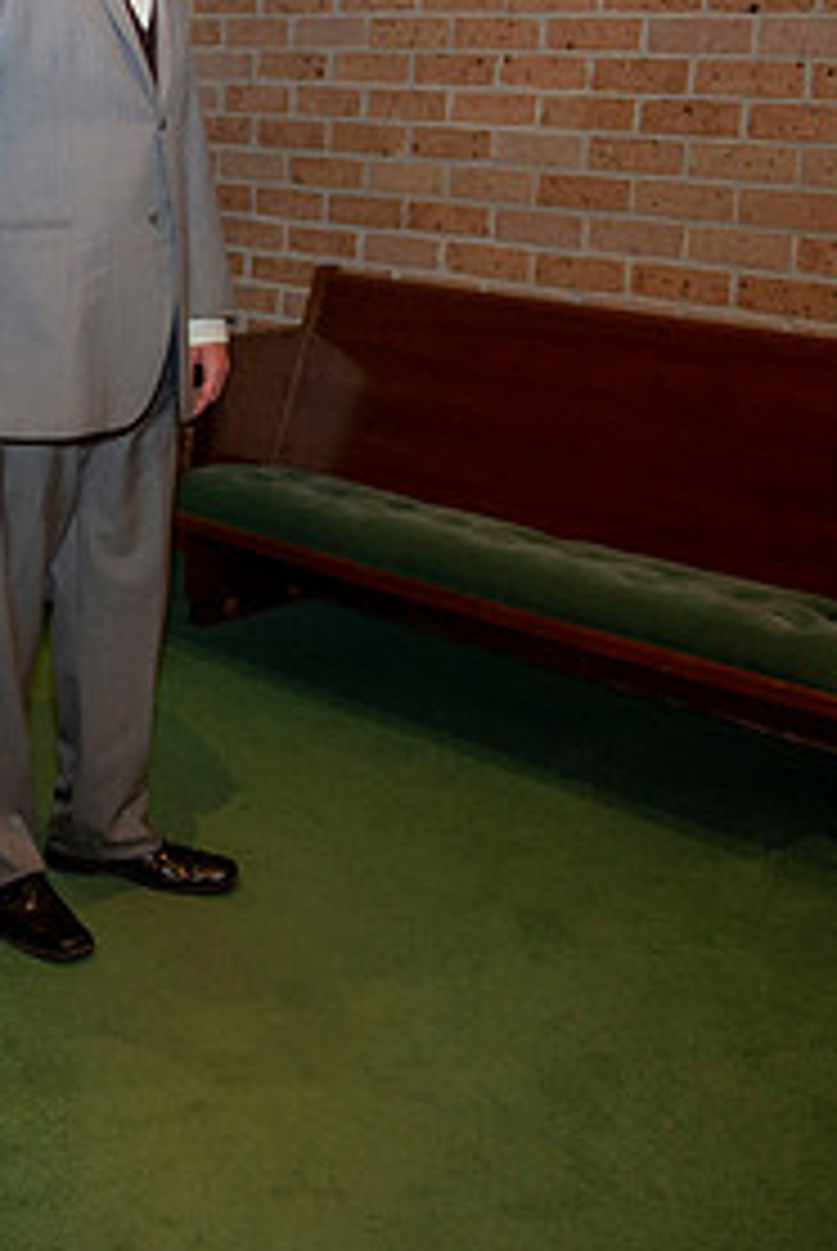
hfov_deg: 24.8
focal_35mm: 50
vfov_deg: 39.2
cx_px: -130
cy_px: 454
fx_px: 1739
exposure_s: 1/200
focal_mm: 24
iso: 800
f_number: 2.8
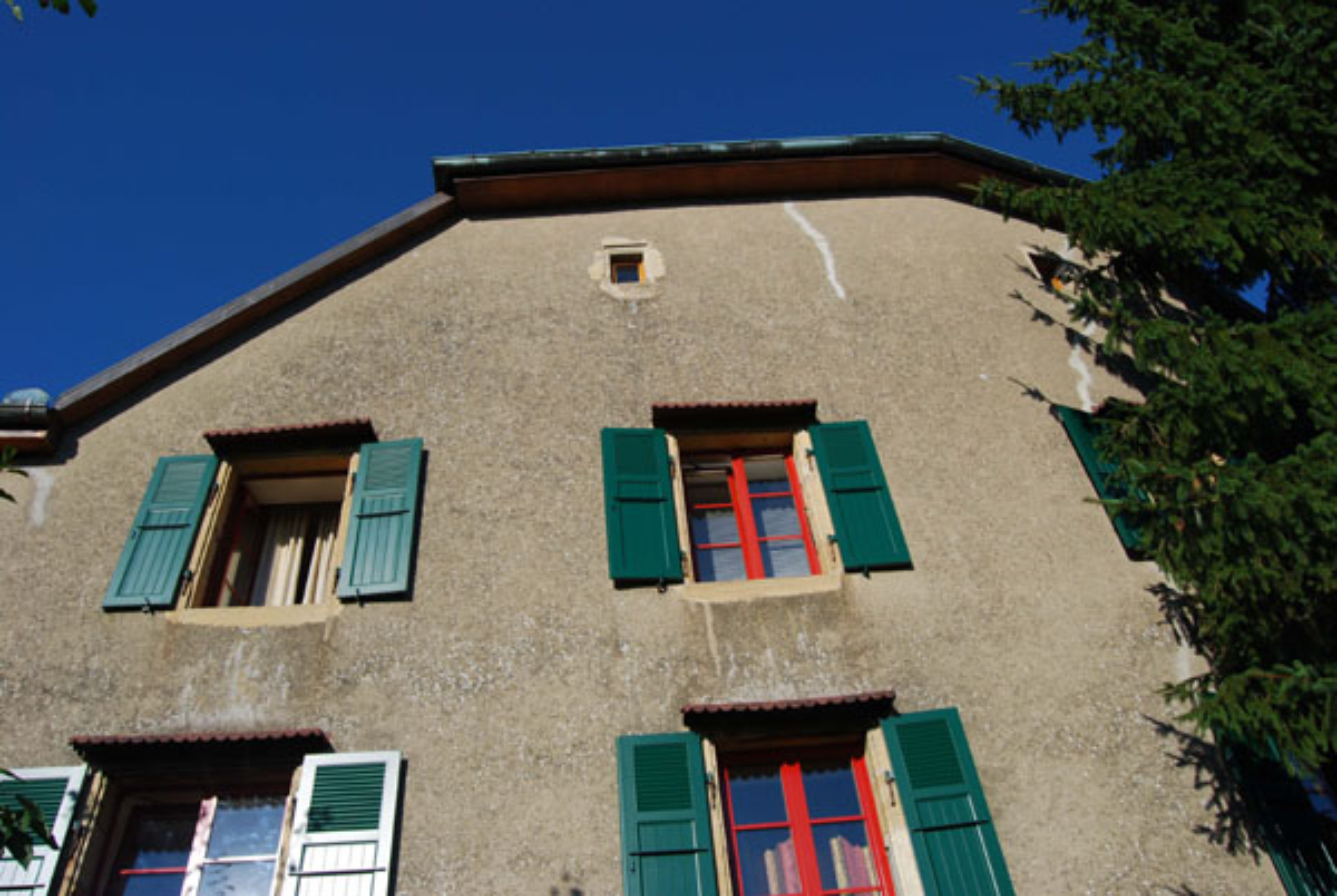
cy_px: 448
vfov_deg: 48.1
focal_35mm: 27
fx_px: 1004
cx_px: 668
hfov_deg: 67.3
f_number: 8
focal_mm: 18
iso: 100
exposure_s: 1/250
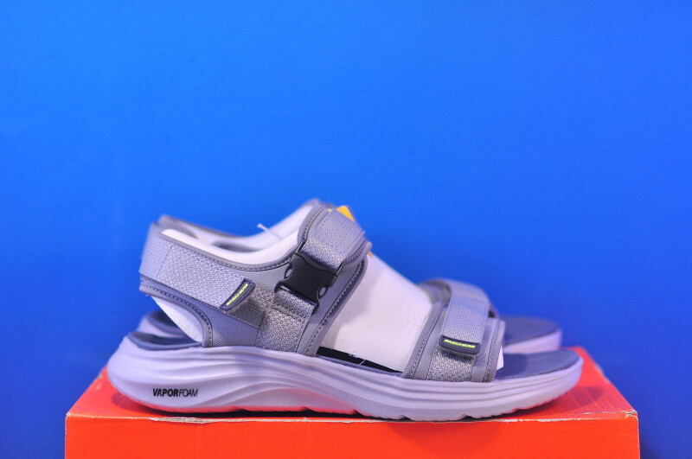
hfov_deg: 27.0
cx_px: 346
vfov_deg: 18.1
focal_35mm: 75
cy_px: 230
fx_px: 1440
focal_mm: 50
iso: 250
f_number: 2.2
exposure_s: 1/320
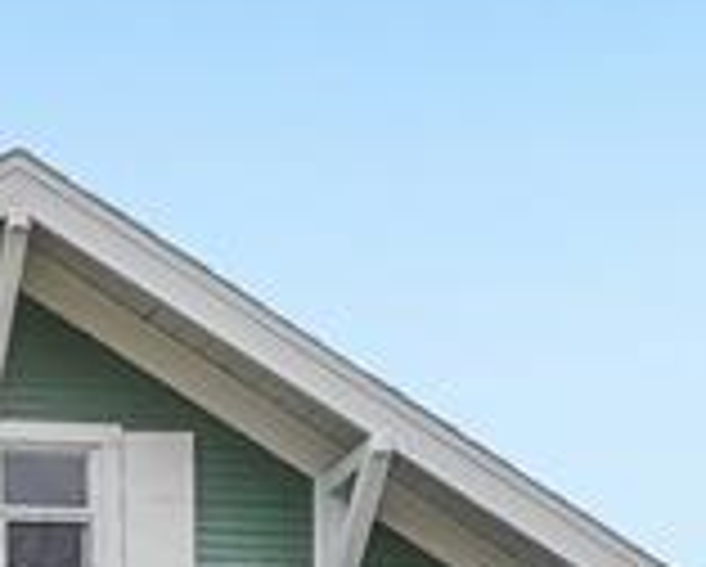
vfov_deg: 11.9
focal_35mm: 110
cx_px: -441
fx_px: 2301
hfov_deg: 15.6
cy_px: 1264
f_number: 8
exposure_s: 1/125
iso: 100
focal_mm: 12
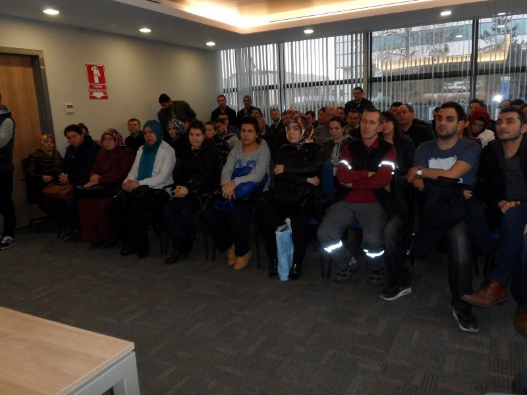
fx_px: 426
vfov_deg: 49.7
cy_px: 198
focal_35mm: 28
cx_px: 264
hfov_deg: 63.4
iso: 240
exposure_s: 1/30
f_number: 3.1
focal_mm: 4.9
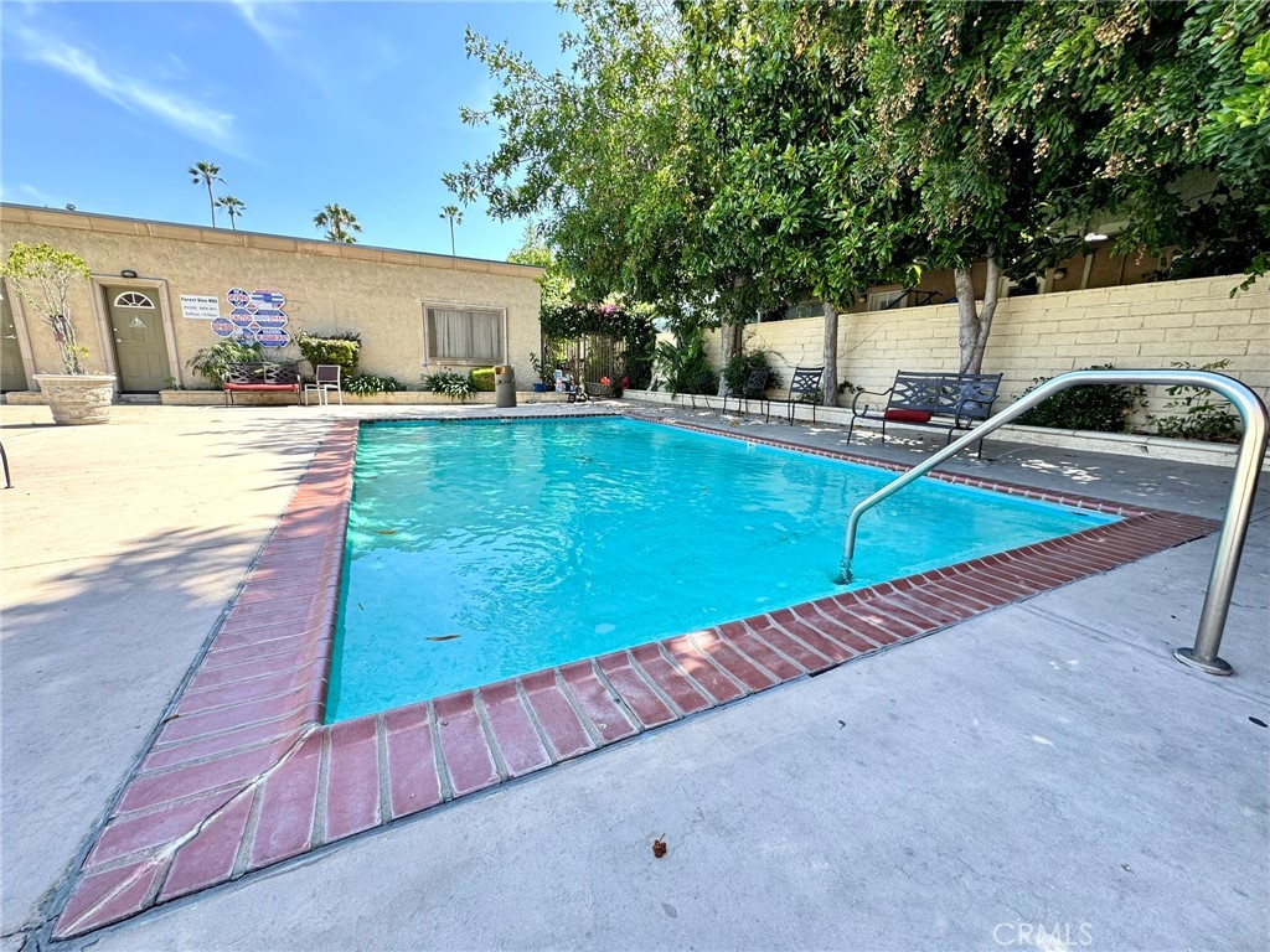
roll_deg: -1.6
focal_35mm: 14
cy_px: 476
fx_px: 514
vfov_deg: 85.7
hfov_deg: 102.1
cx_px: 635
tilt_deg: -12.1
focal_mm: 2.22
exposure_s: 1/190
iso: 40
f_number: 2.2
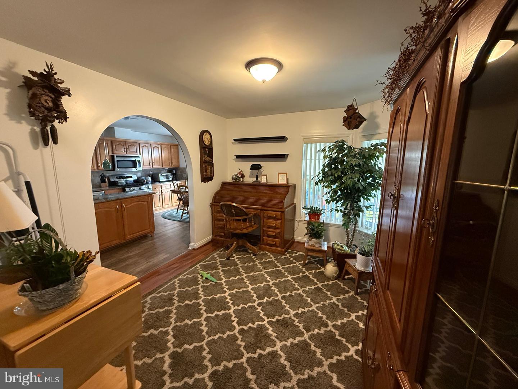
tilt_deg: -8.1
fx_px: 209
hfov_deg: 102.1
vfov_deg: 85.7
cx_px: 259
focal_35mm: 14
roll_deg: -0.4
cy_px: 194
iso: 640
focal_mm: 2.22
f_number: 2.2
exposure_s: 1/60
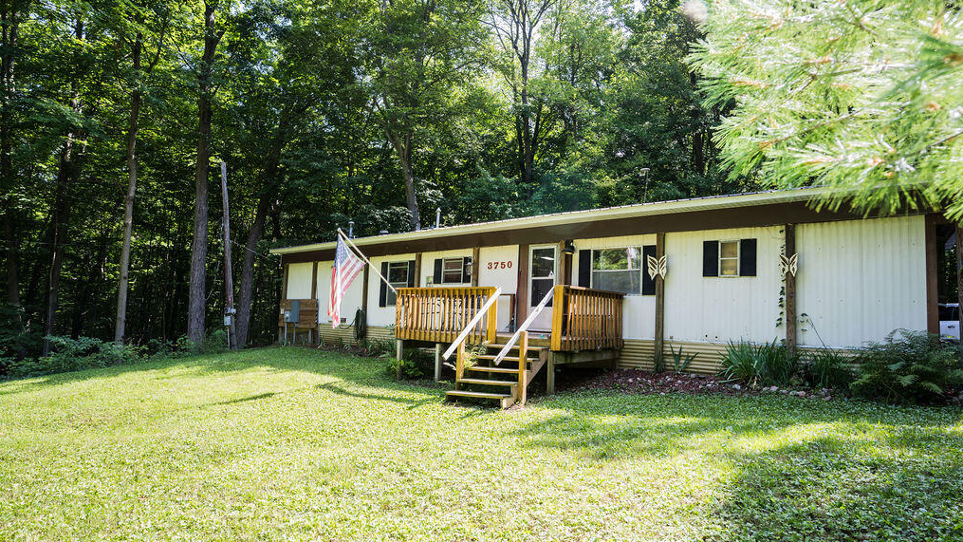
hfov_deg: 89.5
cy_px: 281
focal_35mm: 19
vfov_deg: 58.3
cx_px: 509
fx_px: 485
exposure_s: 1/160
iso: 200
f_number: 4
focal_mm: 17
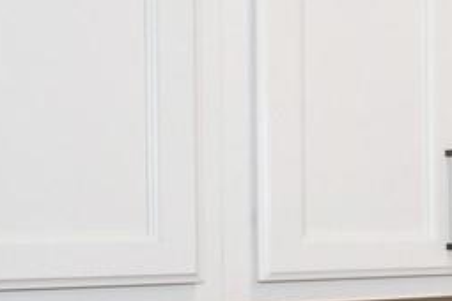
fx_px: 1180
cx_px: 1122
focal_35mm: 94
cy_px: 259
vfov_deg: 14.4
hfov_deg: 14.0
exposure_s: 1/5
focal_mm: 15
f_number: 8
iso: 200
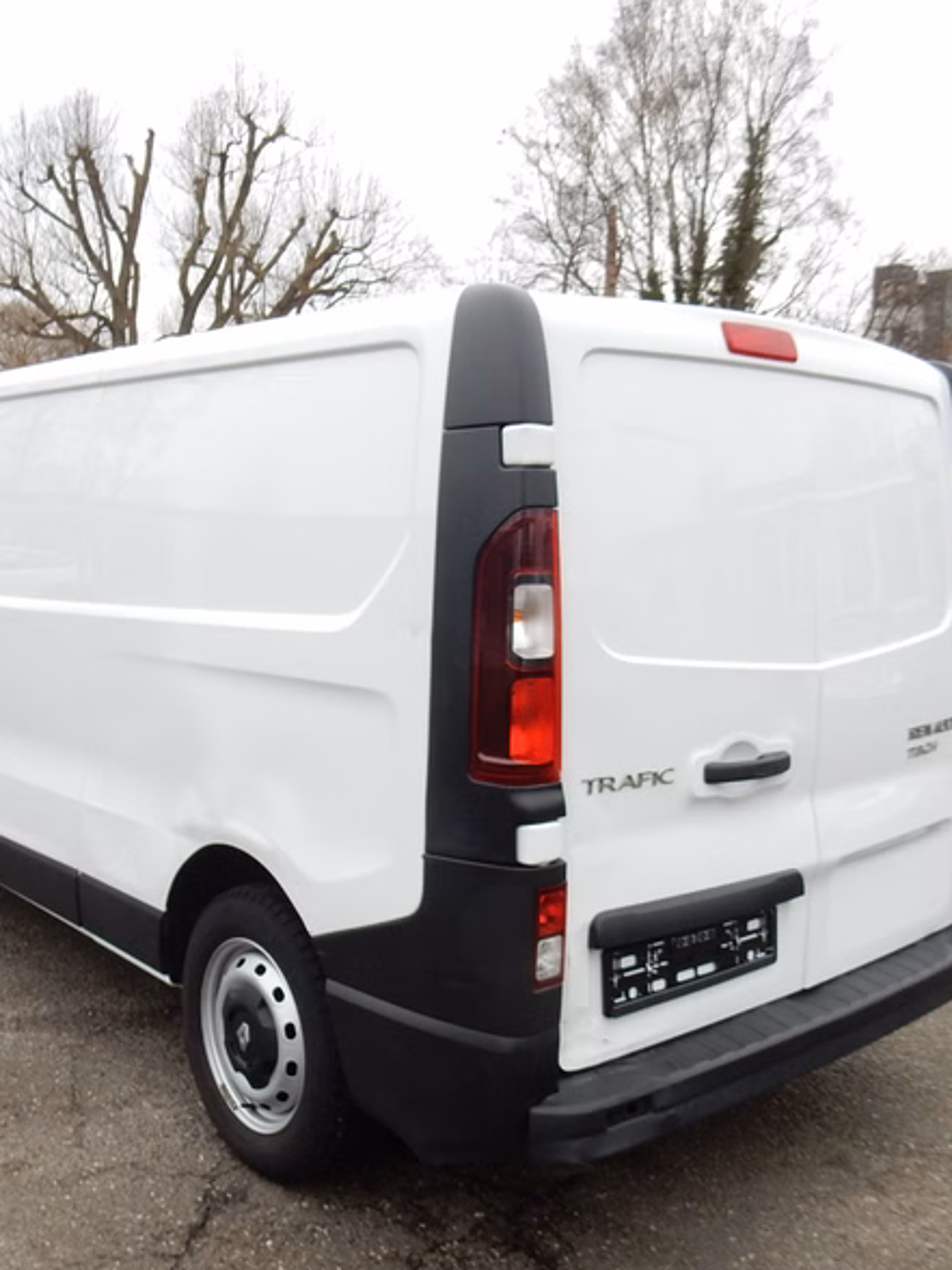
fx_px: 1247
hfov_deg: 41.8
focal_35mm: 34
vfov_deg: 54.0
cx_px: 453
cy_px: 635
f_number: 3.7
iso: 125
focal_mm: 4.5
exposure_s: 1/60
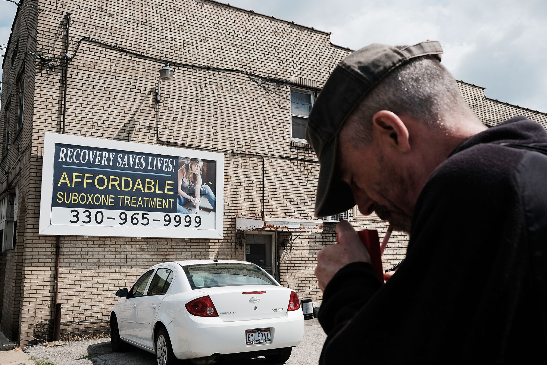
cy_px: 182
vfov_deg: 37.9
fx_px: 532
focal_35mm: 35
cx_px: 274
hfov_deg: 54.4
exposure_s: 1/500
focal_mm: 23
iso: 200
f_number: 9
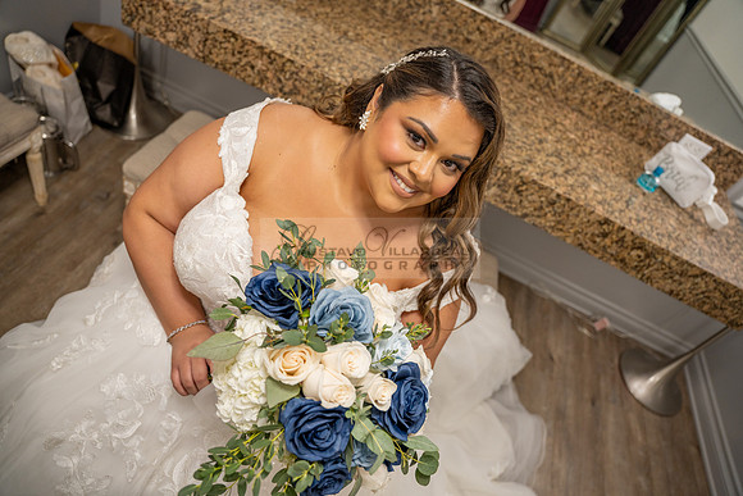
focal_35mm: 24
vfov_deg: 53.2
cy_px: 248
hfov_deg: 73.7
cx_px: 372
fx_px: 495
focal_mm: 24
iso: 800
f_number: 2.8
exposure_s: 1/80
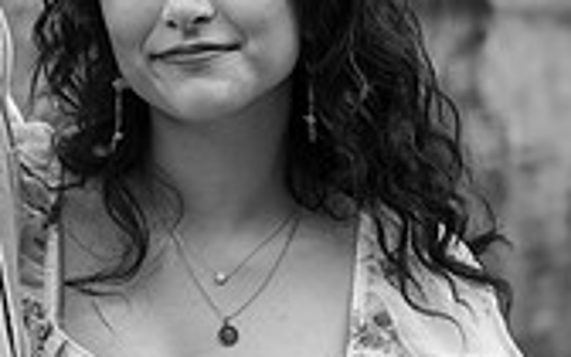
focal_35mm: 123
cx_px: 353
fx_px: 1914
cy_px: 2
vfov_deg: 10.6
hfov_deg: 16.9
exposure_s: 1/250
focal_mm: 35
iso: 800
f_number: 3.2
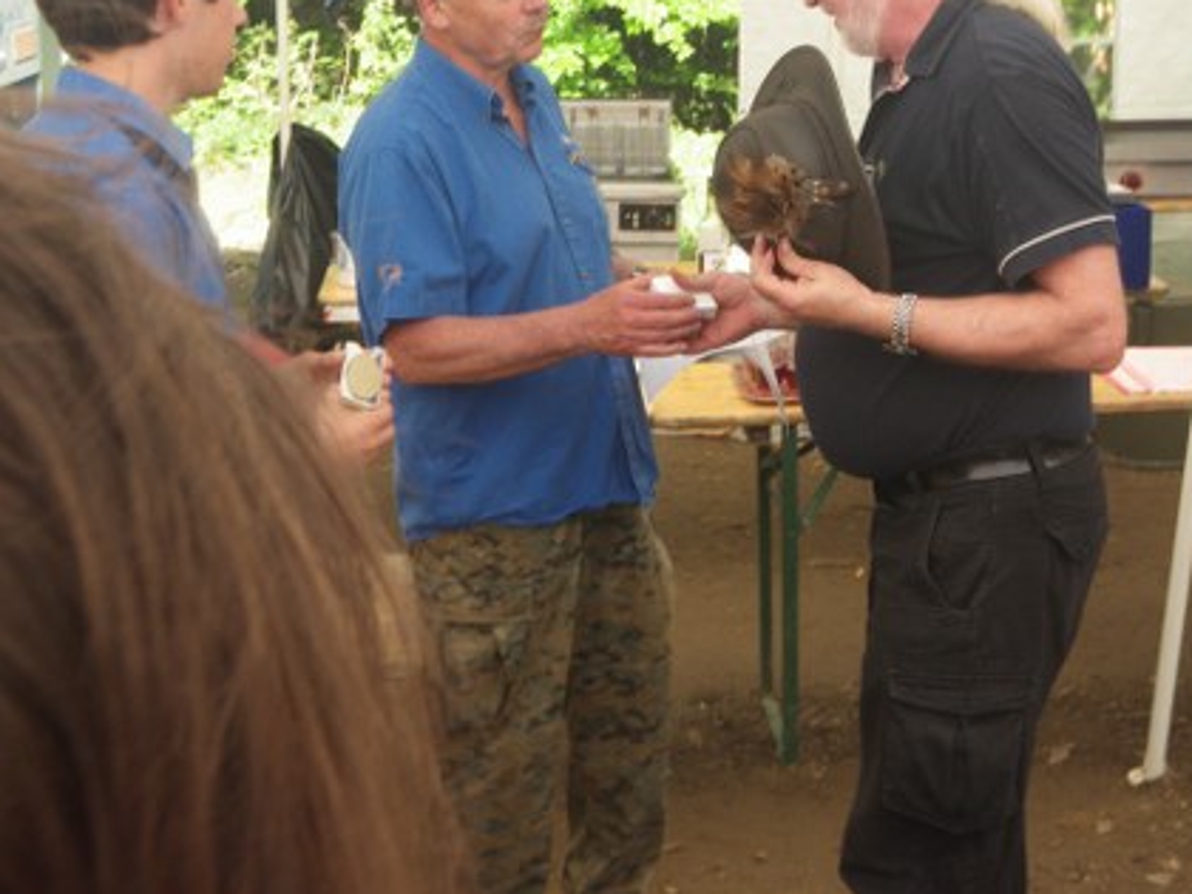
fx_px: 2204
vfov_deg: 22.8
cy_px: 267
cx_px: 633
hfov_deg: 30.3
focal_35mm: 64
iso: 64
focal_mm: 7.5
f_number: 4.2
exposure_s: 1/80
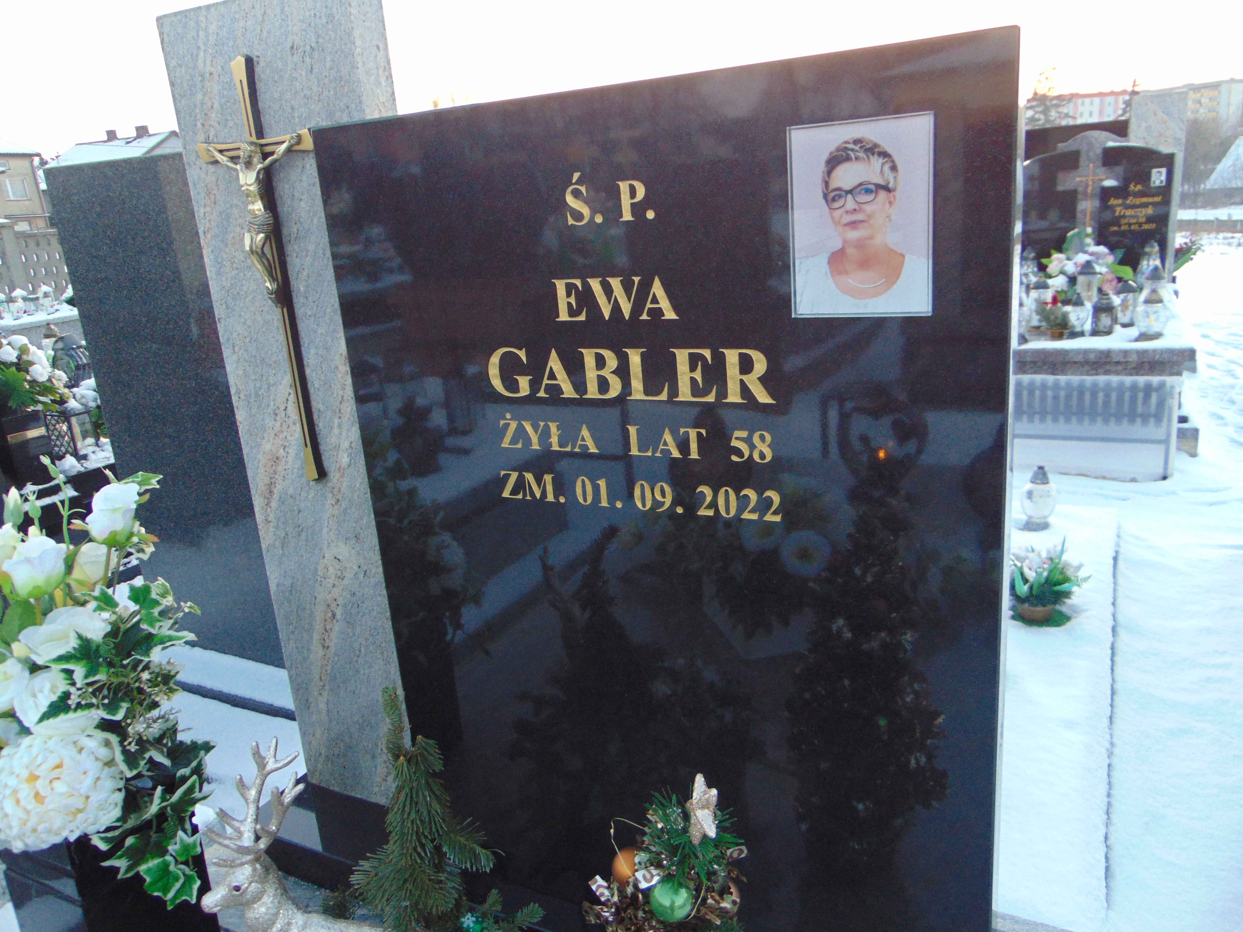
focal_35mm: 25
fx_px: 898
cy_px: 466
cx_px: 622
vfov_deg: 54.9
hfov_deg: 69.4
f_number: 3
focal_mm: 4.5
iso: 160
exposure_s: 1/50
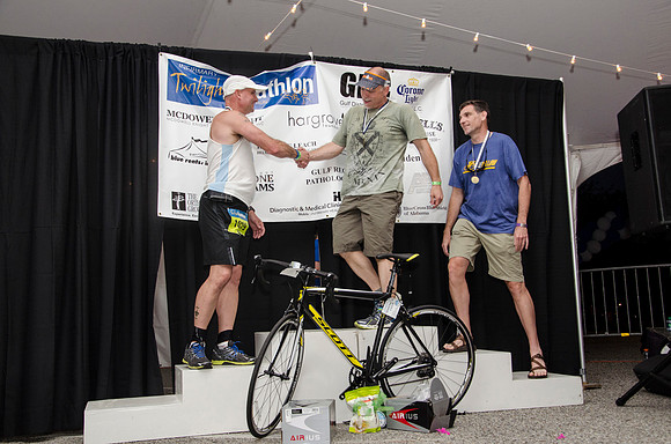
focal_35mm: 39
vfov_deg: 34.1
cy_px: 222
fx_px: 725
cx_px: 336
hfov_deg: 49.6
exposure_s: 1/80
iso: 800
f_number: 5.6
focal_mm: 26
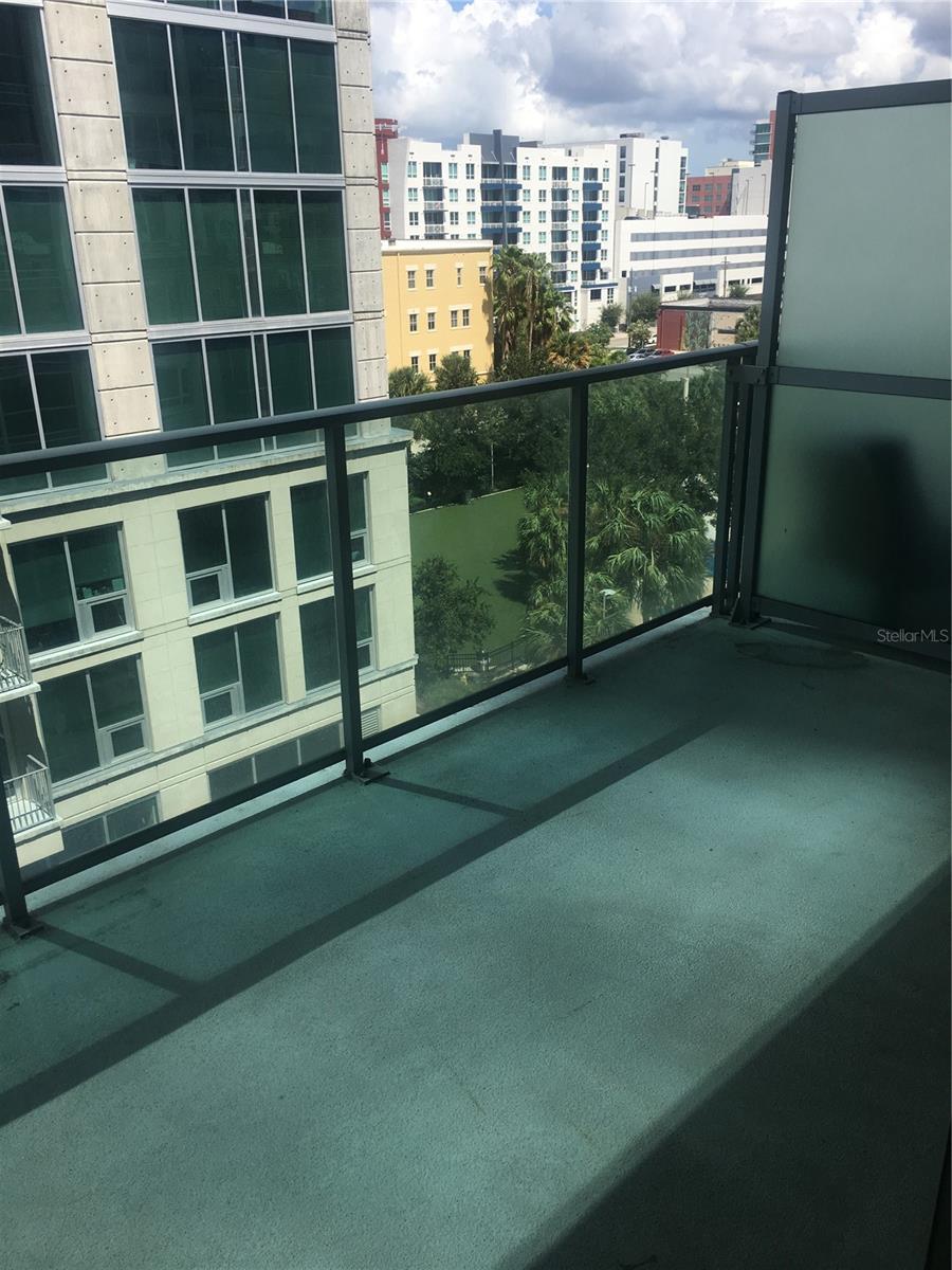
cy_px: 635
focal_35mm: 29
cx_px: 476
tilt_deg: -19.6
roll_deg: +0.6
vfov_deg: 61.7
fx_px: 1063
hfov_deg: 48.2
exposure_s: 1/1603
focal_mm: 4.15
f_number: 2.2
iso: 25
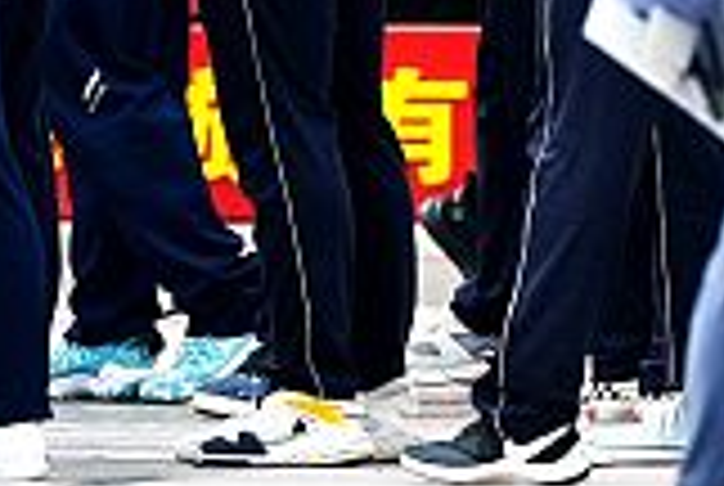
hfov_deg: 0.9
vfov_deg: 0.6
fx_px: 43837
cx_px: 117
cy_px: -819
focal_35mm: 2176
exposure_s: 1/500
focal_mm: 195
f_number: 4.5
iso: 100
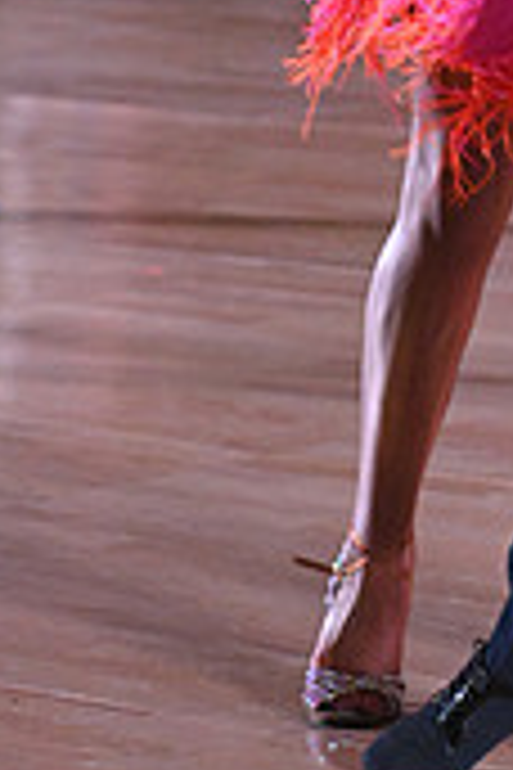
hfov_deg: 4.0
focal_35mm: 346
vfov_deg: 5.9
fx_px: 7395
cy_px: -203
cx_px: 673
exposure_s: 1/400
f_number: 5.6
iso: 5000
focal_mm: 102
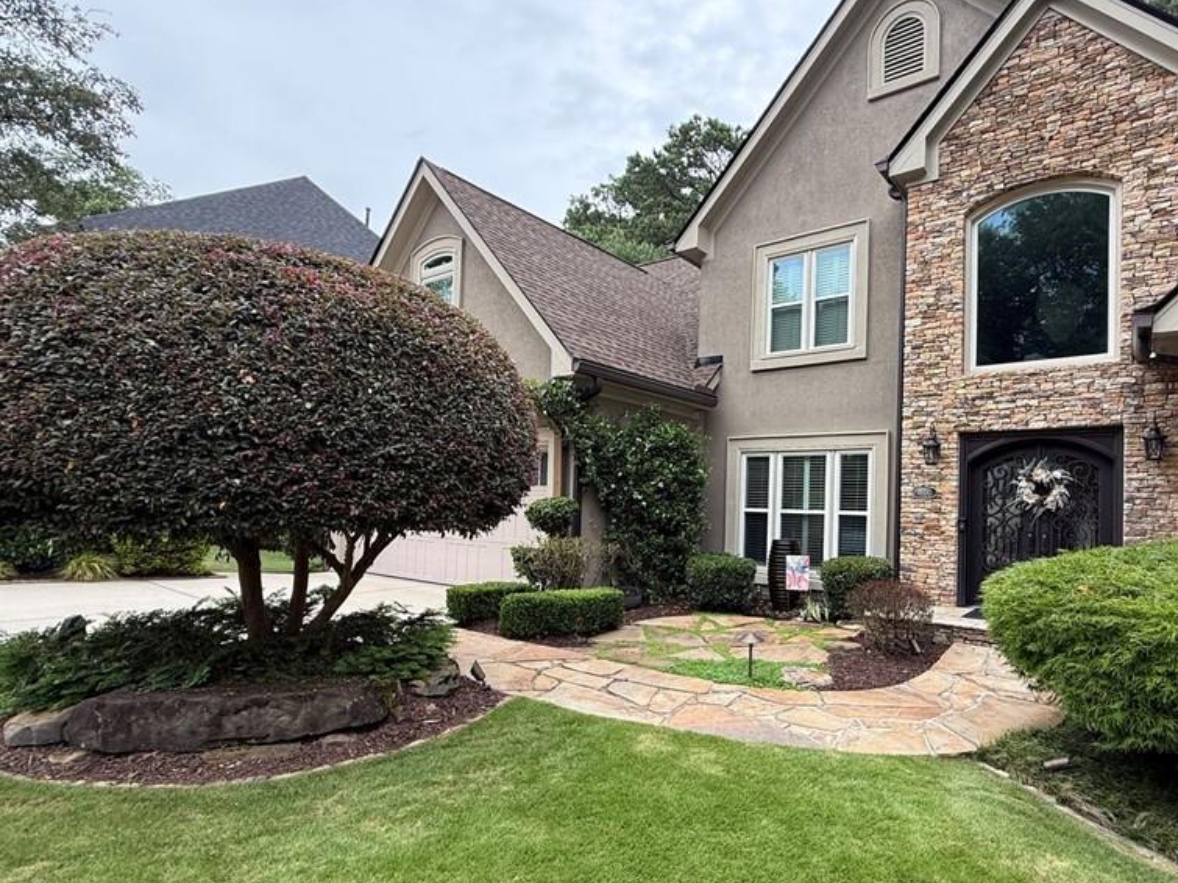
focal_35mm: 19
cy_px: 491
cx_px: 724
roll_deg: -1.9
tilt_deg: +1.3
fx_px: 646
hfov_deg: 83.3
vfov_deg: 68.5
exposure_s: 1/342
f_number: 2.2
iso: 50
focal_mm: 2.22
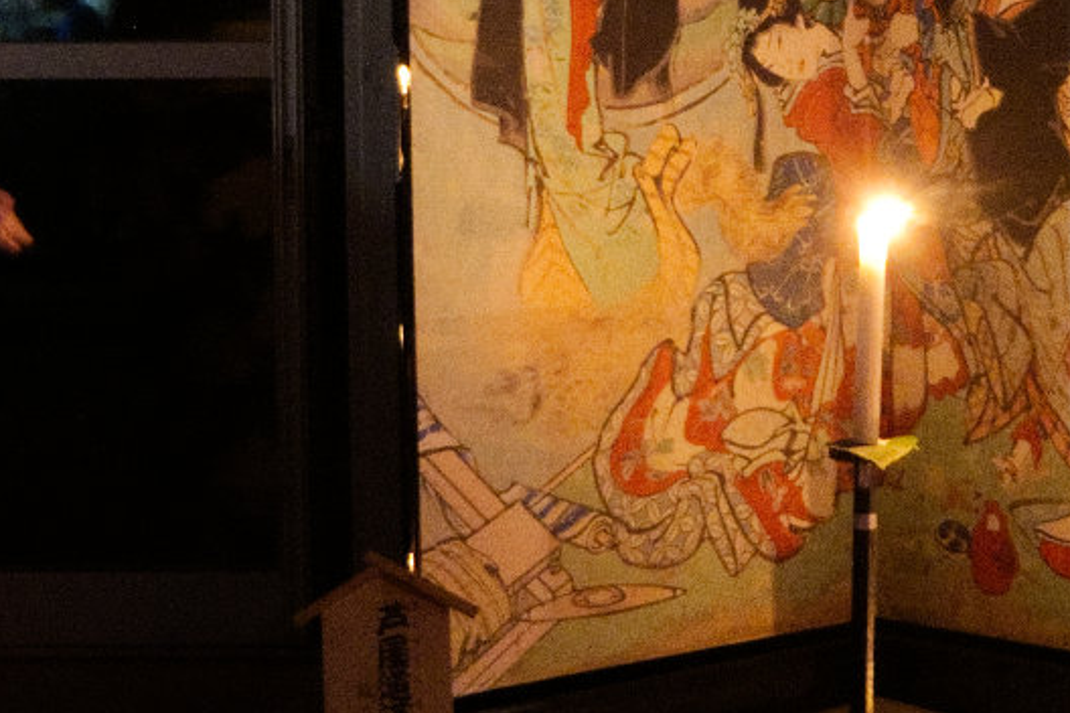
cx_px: 827
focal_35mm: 92
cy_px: 113
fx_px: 2734
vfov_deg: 14.8
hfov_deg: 21.9
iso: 6400
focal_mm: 18
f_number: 2.8
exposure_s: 1/5
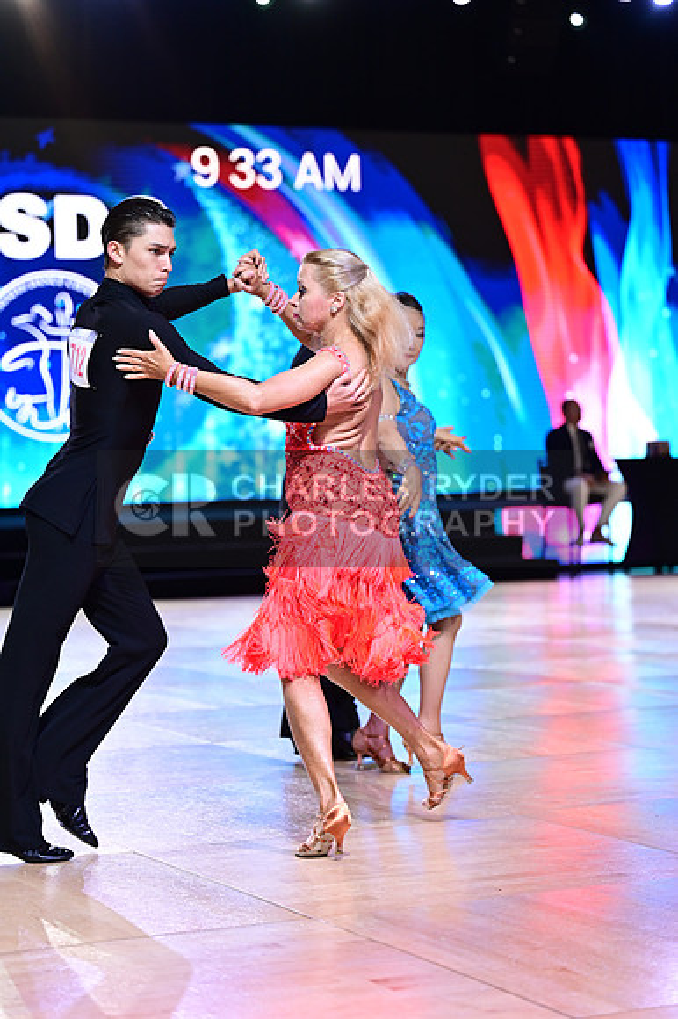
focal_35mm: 85
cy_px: 510
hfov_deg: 16.1
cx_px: 339
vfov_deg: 23.9
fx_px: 2404
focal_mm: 85
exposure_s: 1/500
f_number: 2.8
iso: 1600
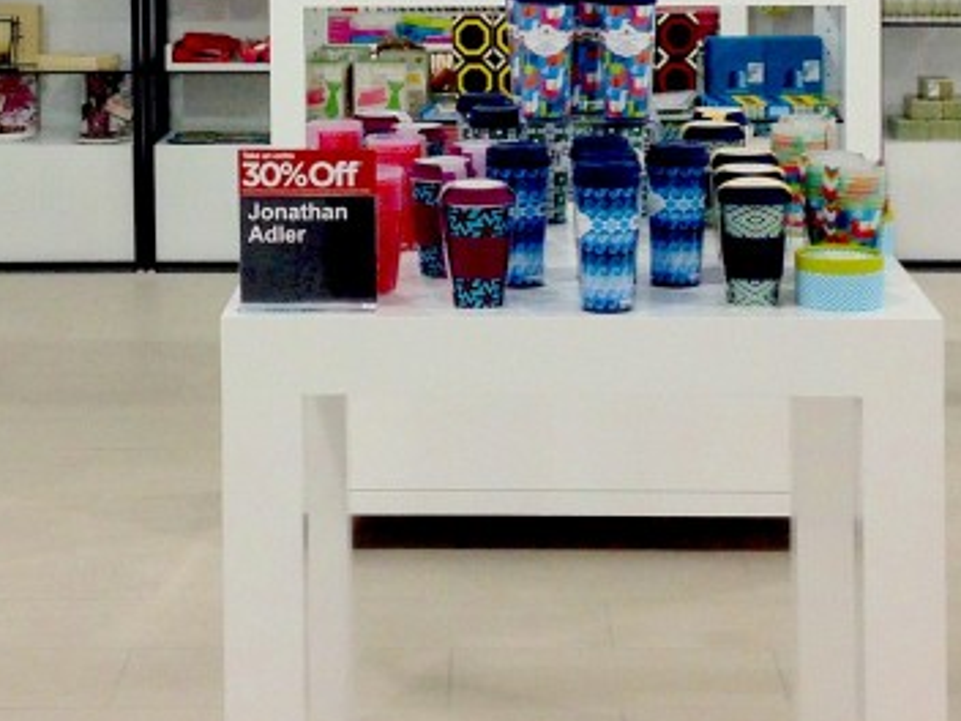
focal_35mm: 96
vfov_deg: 15.1
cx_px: 448
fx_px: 2665
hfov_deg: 20.4
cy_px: -52
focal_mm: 4.12
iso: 80
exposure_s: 1/120
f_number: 2.4
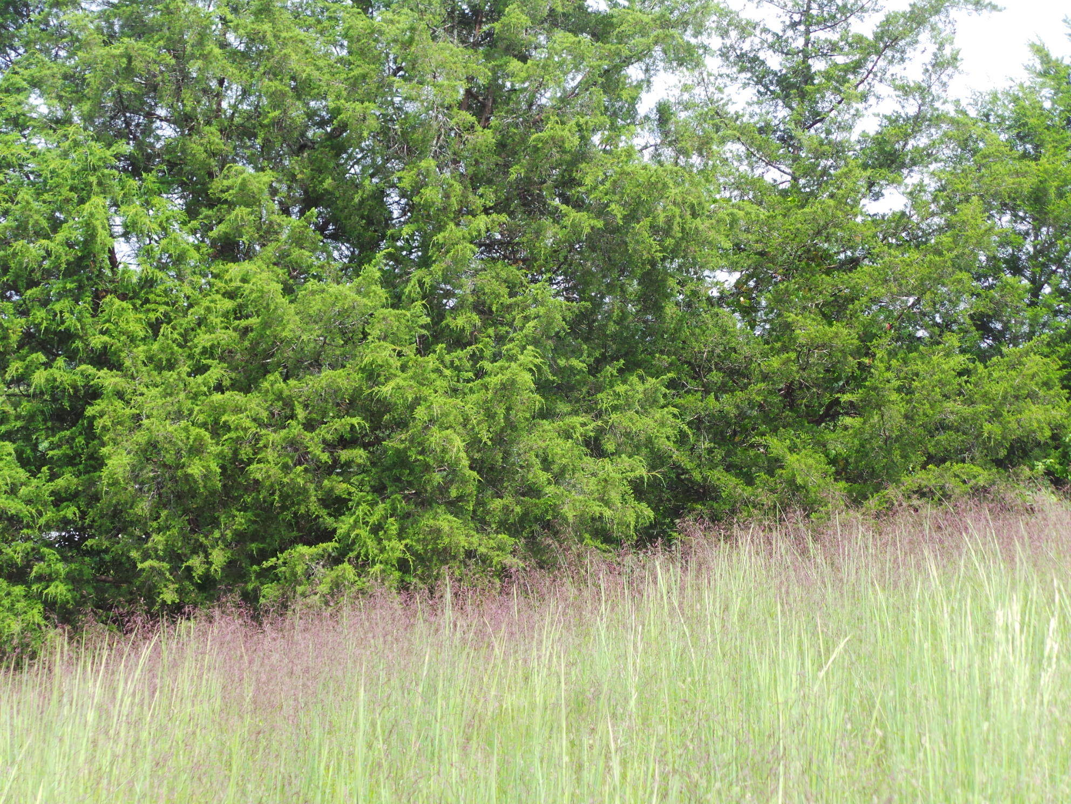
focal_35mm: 113
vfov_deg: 13.1
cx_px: 536
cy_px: 402
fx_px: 3496
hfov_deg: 17.4
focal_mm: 20.3
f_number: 4
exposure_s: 1/160
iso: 100
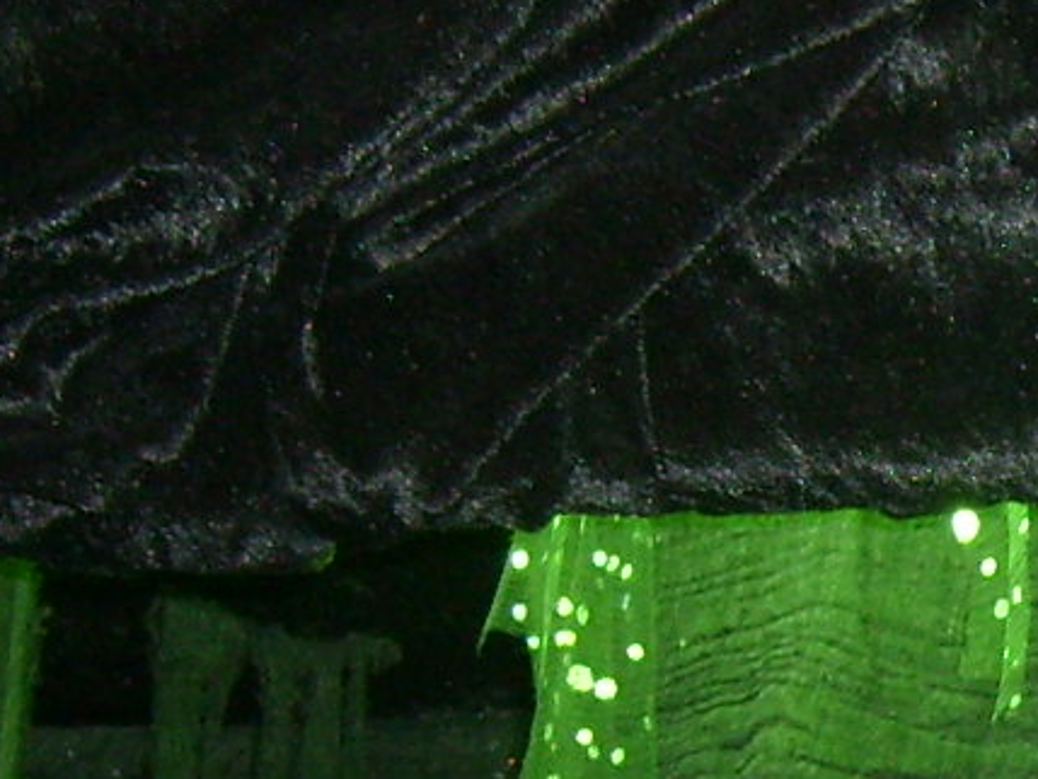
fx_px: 5009
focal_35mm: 167
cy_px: 1362
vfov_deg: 8.6
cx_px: 1904
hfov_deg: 11.0
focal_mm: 5.8
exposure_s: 1/45
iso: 100
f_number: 2.8
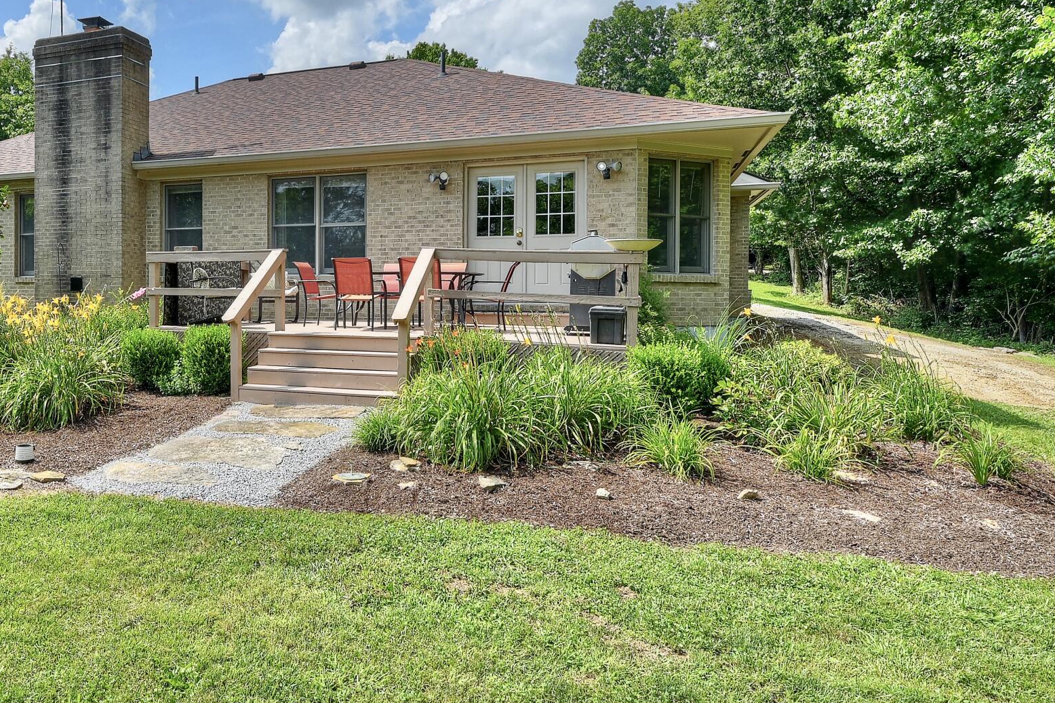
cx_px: 262
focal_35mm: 27
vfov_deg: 47.8
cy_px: 303
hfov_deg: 63.4
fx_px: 791
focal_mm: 14
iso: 100
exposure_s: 1/60
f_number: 11
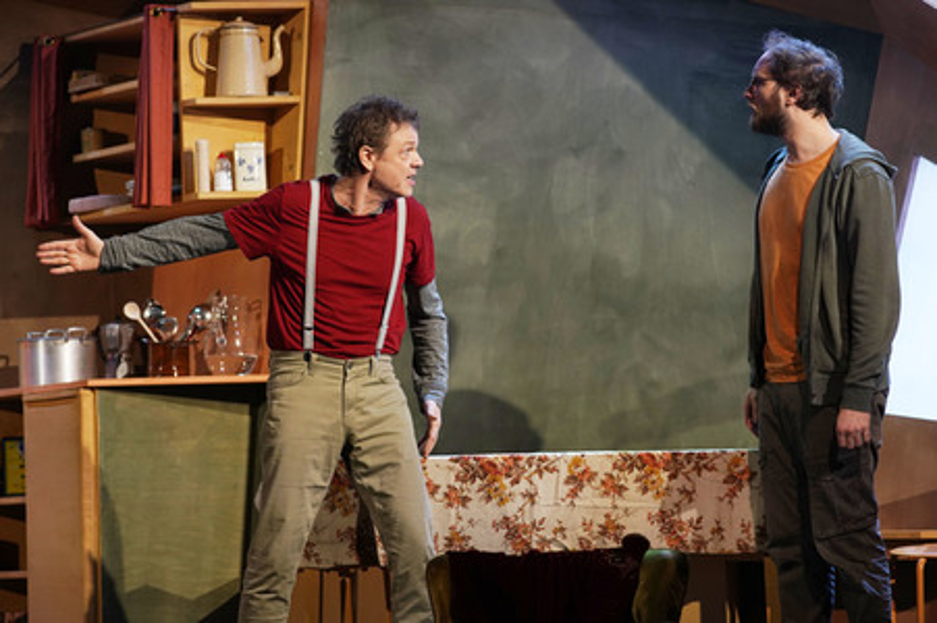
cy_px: 312
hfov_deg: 10.3
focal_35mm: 200
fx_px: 5202
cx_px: 468
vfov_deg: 6.9
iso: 1600
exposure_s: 1/320
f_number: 4.5
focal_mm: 200
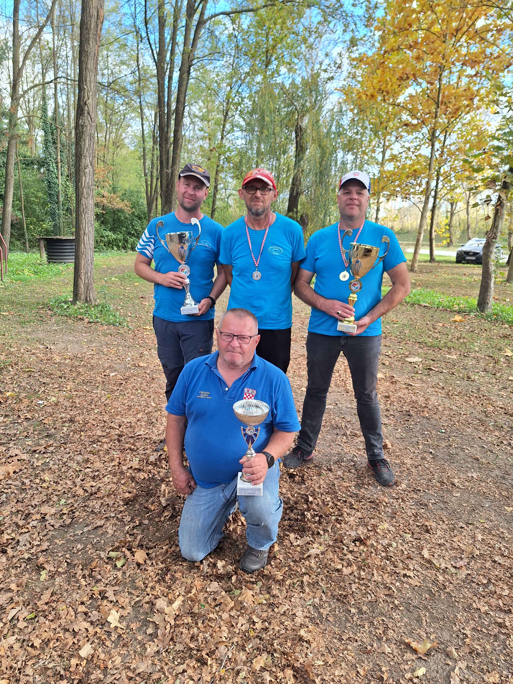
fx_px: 454
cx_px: 256
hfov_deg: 58.9
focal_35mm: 23
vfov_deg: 73.9
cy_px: 342
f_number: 1.8
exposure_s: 1/258
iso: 40
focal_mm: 5.54
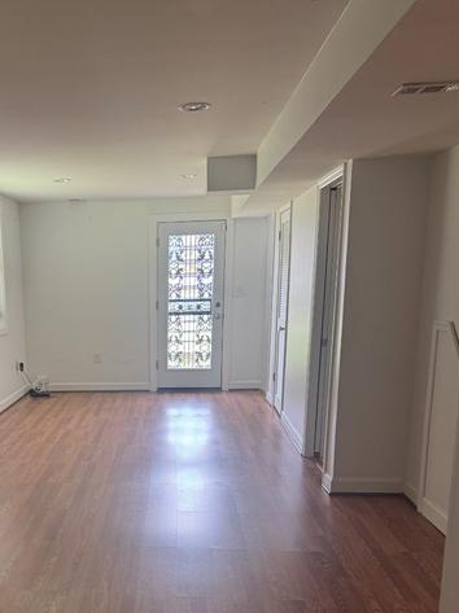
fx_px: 690
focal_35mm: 39
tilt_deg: -14.6
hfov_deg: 35.8
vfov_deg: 46.3
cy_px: 455
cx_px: 104
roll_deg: +2.1
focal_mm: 6.76
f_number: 1.78
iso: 160
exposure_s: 1/60
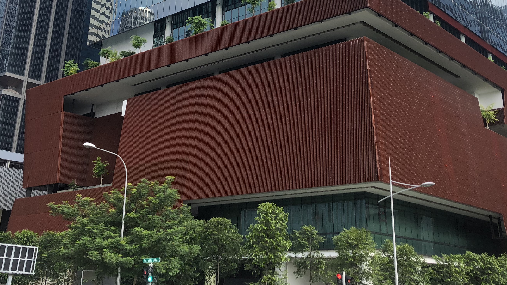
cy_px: 26
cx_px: 239
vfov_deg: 24.7
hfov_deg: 43.7
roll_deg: -1.8
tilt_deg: +22.9
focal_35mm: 47
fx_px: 632
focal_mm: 3.99
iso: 20
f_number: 1.8
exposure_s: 1/750
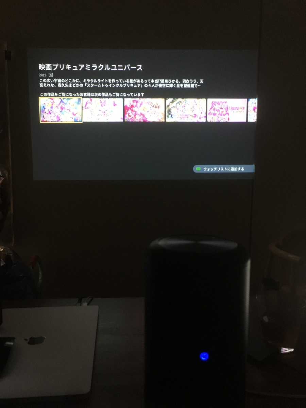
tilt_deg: -6.2
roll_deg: -0.7
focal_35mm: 29
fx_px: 342
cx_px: 153
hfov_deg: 48.2
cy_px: 204
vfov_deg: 61.7
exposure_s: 1/15
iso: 400
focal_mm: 4.15
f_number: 2.2
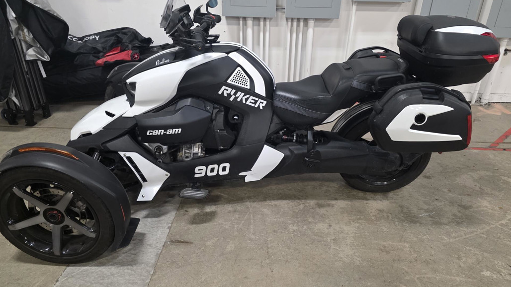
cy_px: 140
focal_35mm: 26
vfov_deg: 44.4
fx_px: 352
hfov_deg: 71.9
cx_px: 253
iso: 800
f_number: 1.7
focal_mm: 6.3
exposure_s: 1/120
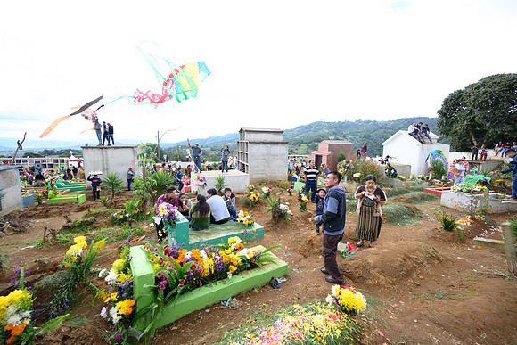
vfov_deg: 76.8
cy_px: 172
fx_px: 218
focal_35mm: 15
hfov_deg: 99.8
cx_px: 258
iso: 160
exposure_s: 1/200
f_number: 4
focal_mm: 14
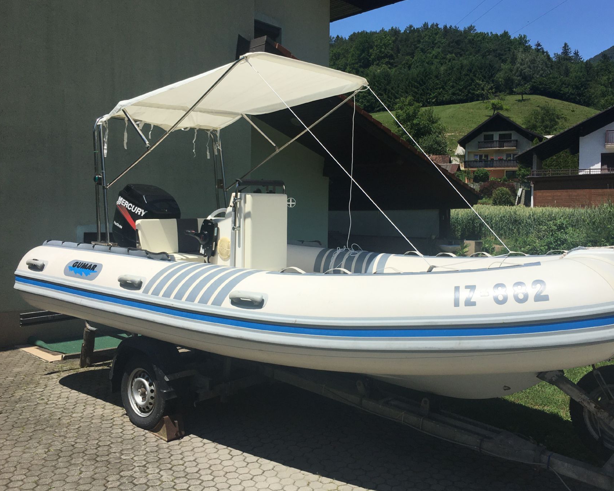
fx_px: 582
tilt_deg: +0.3
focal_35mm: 32
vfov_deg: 45.8
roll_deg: -1.7
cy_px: 236
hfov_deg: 55.6
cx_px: 326
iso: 25
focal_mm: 4.15
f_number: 2.2
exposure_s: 1/3077
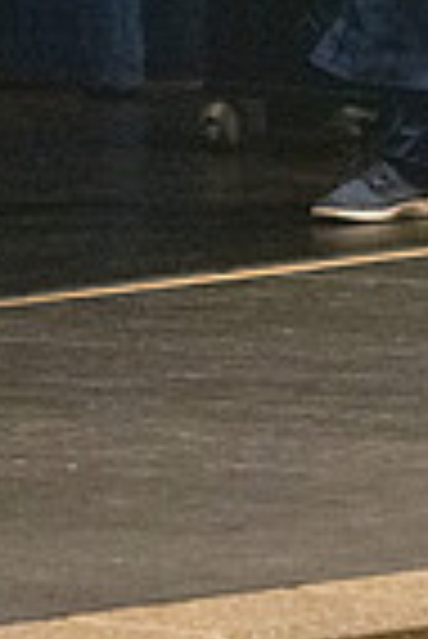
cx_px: 137
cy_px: -274
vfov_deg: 3.9
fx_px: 9286
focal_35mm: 522
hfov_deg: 2.6
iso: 10000
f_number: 3.2
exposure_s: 1/400
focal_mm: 110
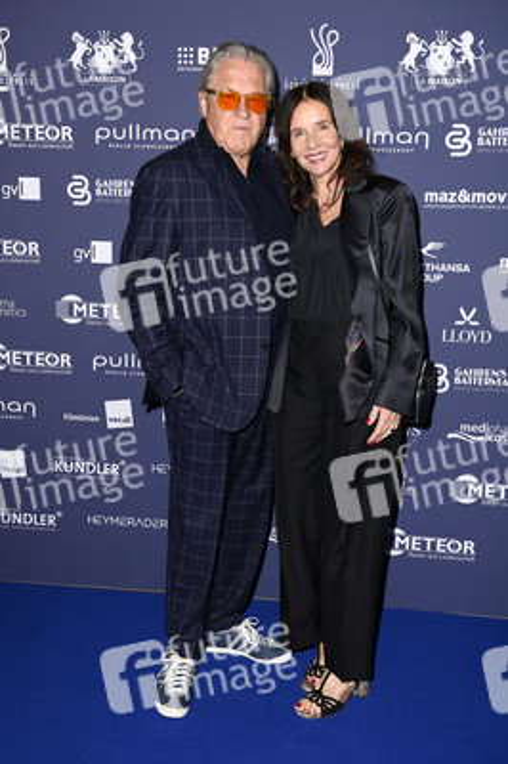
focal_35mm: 44
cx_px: 254
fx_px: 933
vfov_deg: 44.5
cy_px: 382
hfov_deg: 30.5
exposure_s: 1/320
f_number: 5.6
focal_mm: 44
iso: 320
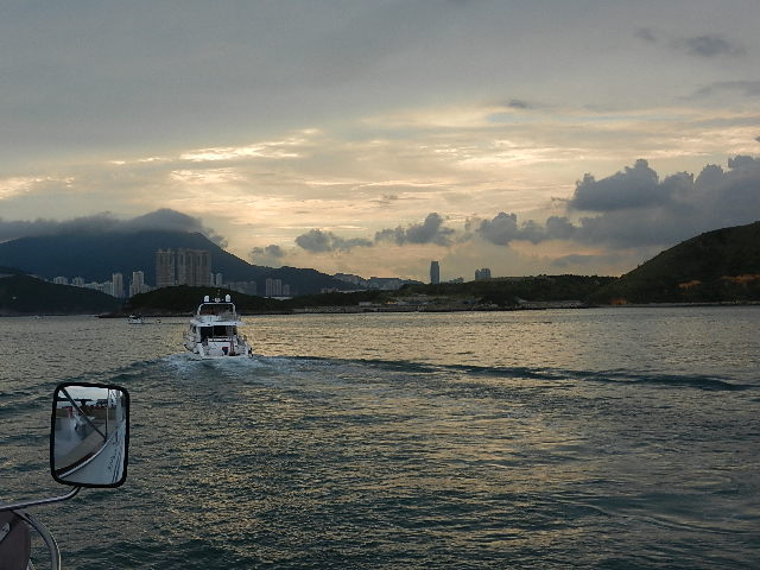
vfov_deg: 27.5
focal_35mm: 53
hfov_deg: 36.2
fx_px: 1164
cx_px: 380
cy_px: 285
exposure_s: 1/400
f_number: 4.4
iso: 160
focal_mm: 9.4
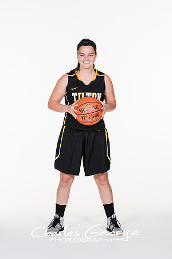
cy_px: 130
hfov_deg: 11.4
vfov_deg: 17.1
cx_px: 86
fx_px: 860
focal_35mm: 120
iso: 200
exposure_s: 1/160
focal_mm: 80
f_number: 6.3
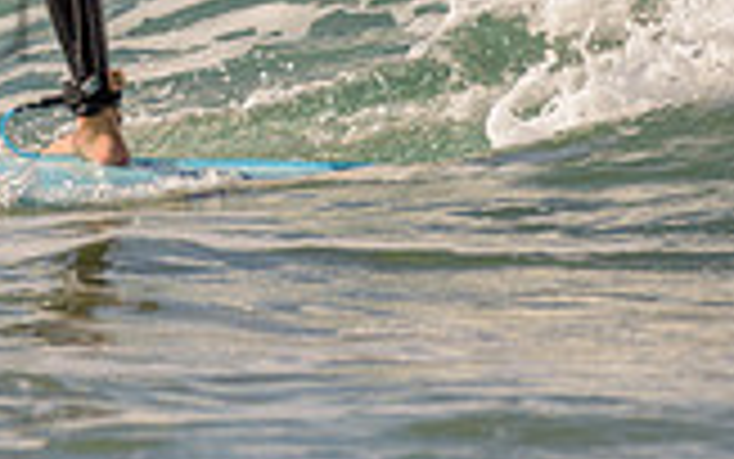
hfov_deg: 0.9
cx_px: -150
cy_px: -112
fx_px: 44644
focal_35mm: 2231
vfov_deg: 0.6
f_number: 5.6
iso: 160
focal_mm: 500
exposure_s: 1/2000
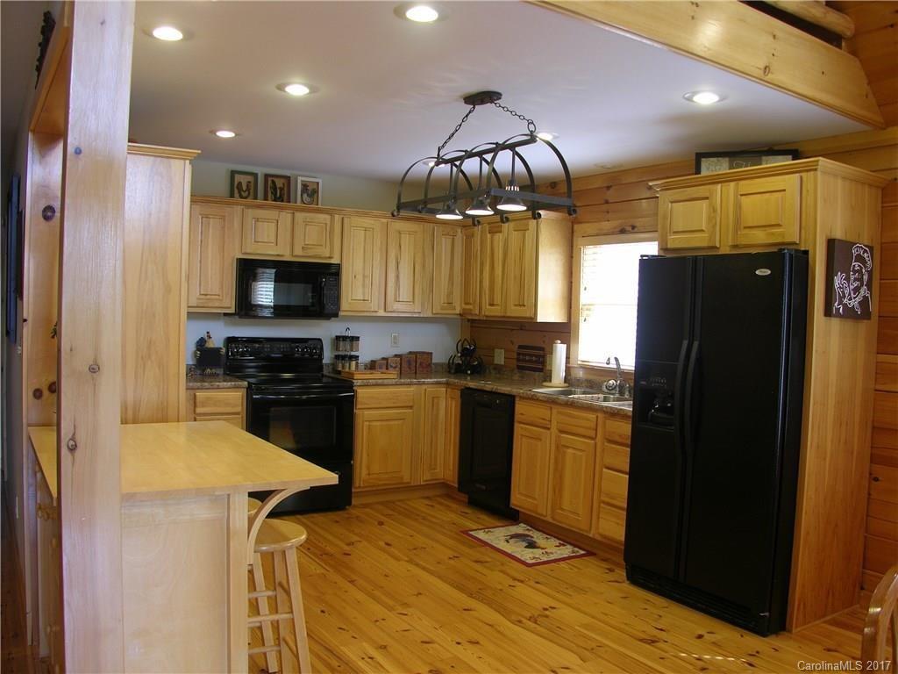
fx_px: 960
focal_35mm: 37
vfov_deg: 38.7
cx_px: 449
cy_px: 337
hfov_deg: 50.1
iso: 50
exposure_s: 1/10.4
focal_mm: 9.5
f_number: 2.8
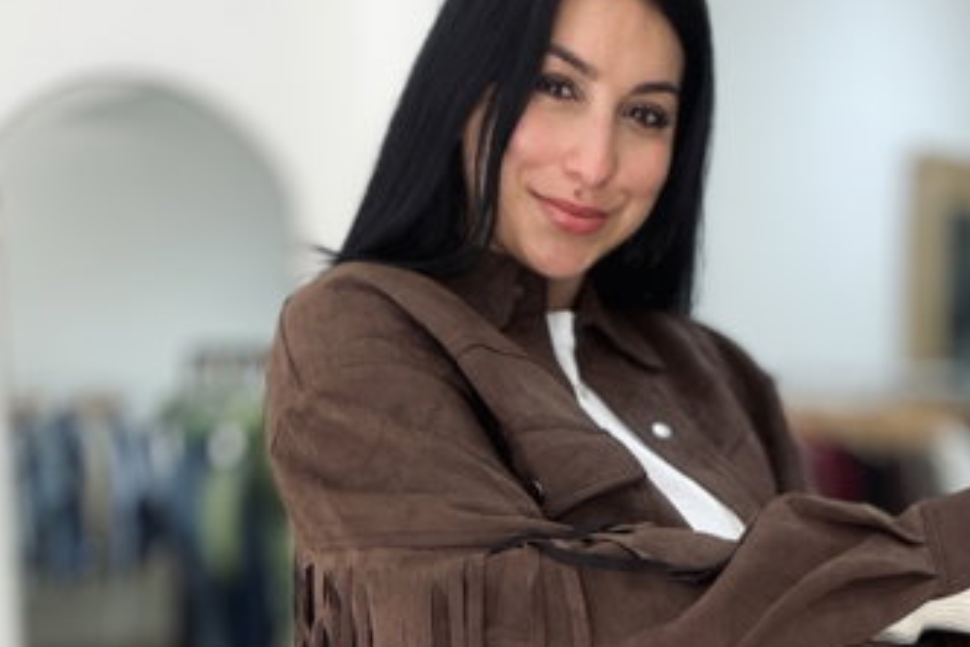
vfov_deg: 25.2
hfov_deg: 39.5
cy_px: 695
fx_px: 1347
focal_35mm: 50
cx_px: 574
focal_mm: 2.71
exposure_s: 1/121
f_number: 1.9
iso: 64
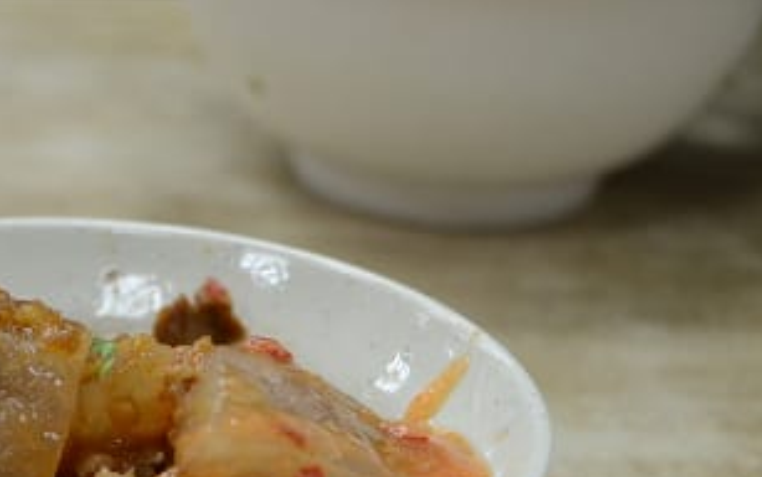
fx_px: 2659
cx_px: 92
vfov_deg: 10.2
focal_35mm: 128
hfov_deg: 16.1
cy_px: 455
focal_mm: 46
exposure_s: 1/60
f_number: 4.5
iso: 400
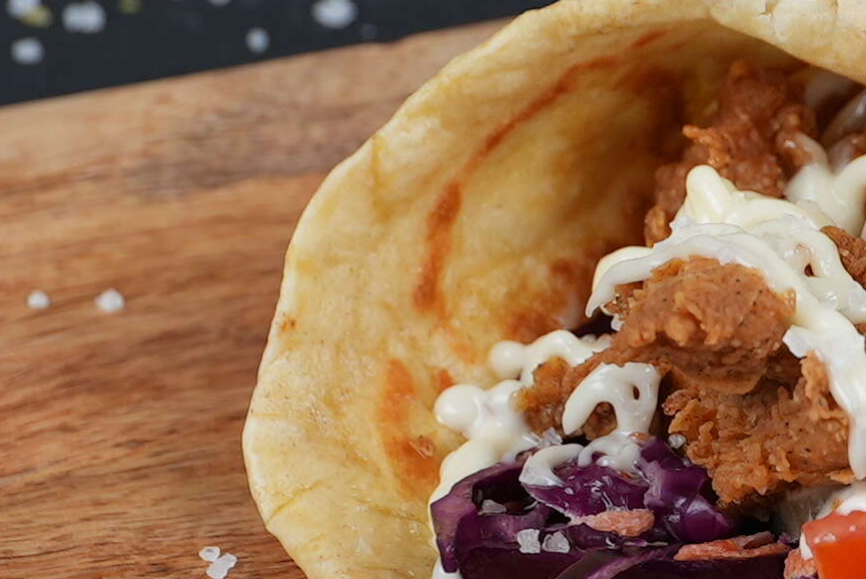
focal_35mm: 240
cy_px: 150
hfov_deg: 8.5
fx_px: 5777
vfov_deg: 5.7
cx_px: 944
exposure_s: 1/160
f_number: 4
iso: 400
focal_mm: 50
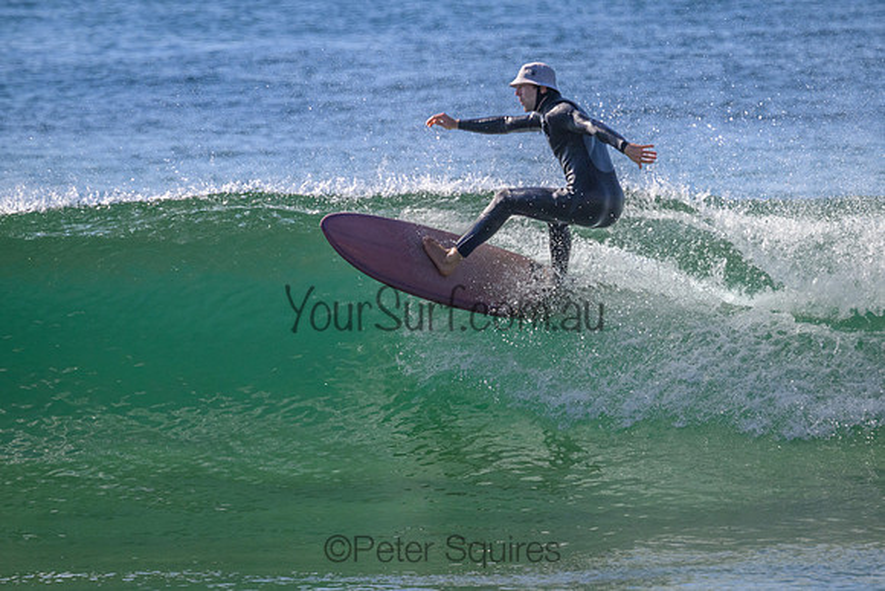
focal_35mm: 707
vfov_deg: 1.9
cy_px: 256
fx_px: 17389
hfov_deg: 2.9
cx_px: 480
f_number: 11
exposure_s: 1/2000
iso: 1400
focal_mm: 590
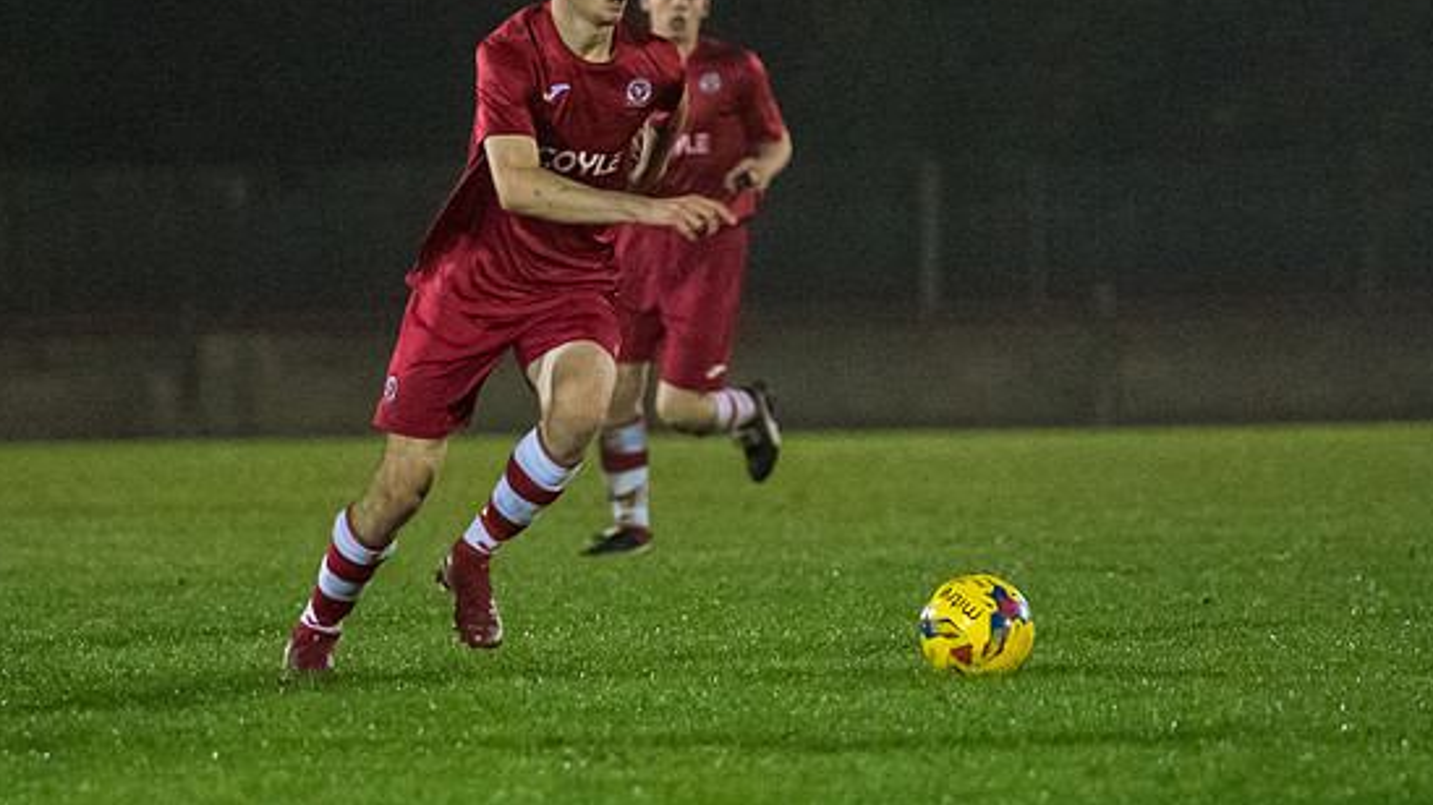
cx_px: 471
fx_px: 17285
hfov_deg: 4.7
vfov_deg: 2.7
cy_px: 337
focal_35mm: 455
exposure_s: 1/1250
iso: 6400
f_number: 2.8
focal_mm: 173
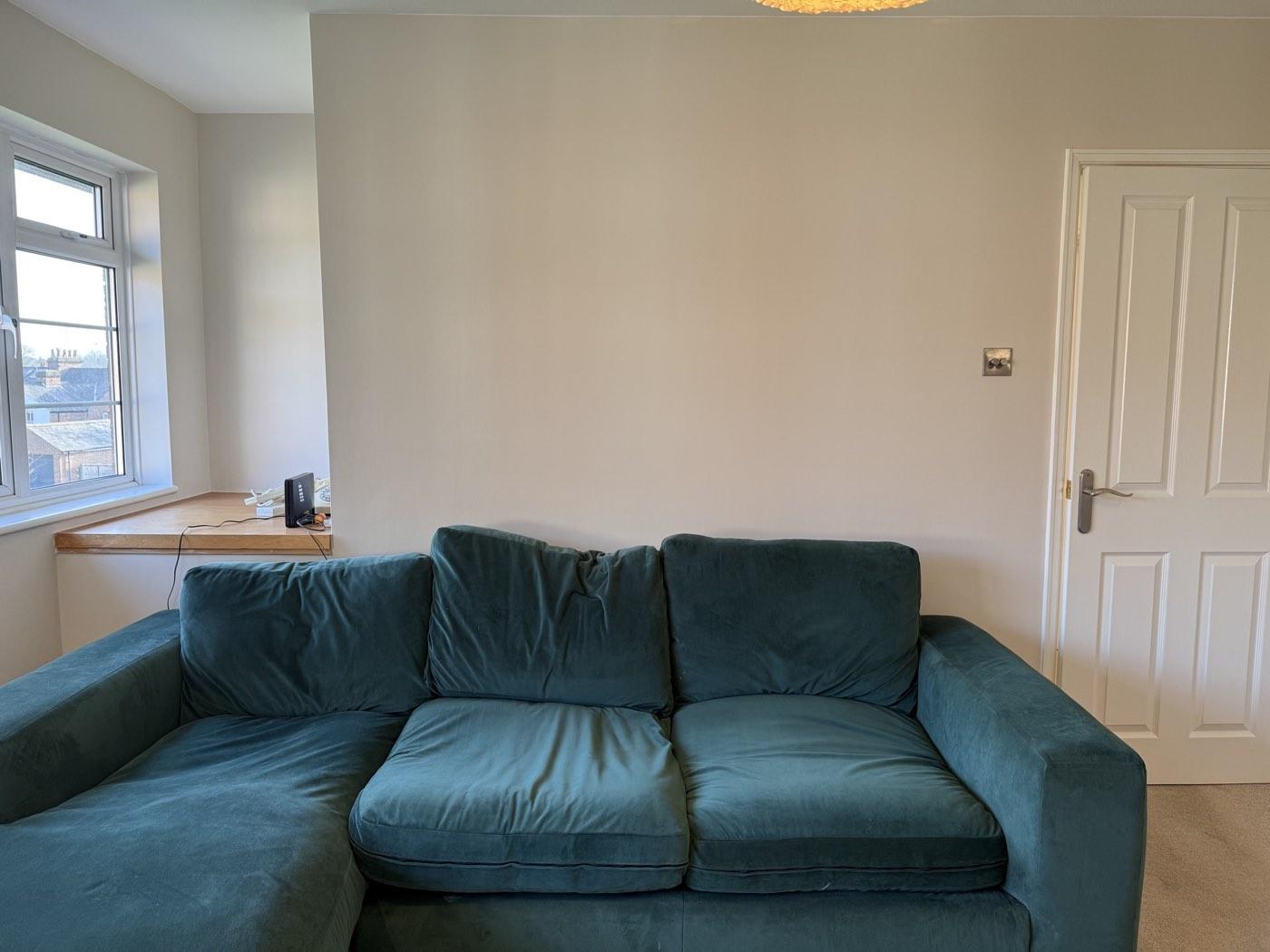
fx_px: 881
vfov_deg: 56.8
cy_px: 476
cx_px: 635
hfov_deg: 71.6
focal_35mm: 24
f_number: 1.78
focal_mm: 6.76
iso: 100
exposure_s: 1/100
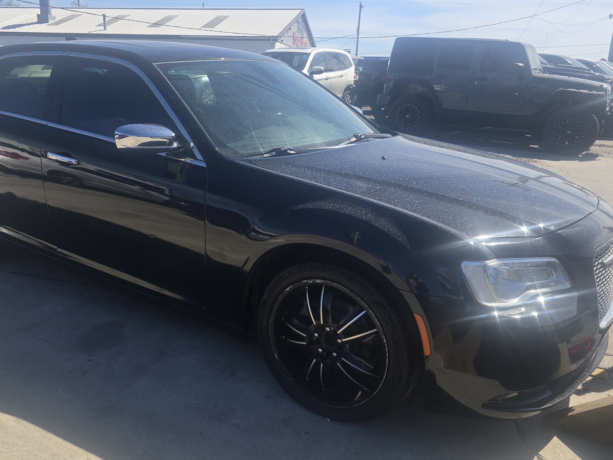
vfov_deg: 45.2
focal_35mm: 31
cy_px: 274
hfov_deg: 58.3
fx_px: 549
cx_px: 285
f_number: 1.7
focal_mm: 6.3
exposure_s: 1/571
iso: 12
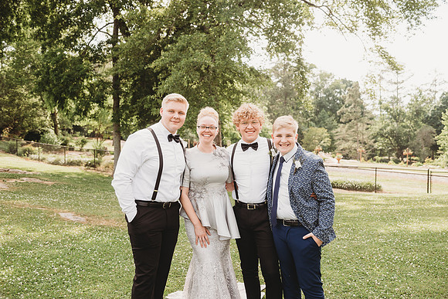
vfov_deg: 38.9
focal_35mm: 34
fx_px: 423
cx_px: 224
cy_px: 150
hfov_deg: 55.8
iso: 200
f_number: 4
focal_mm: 34
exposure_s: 1/500
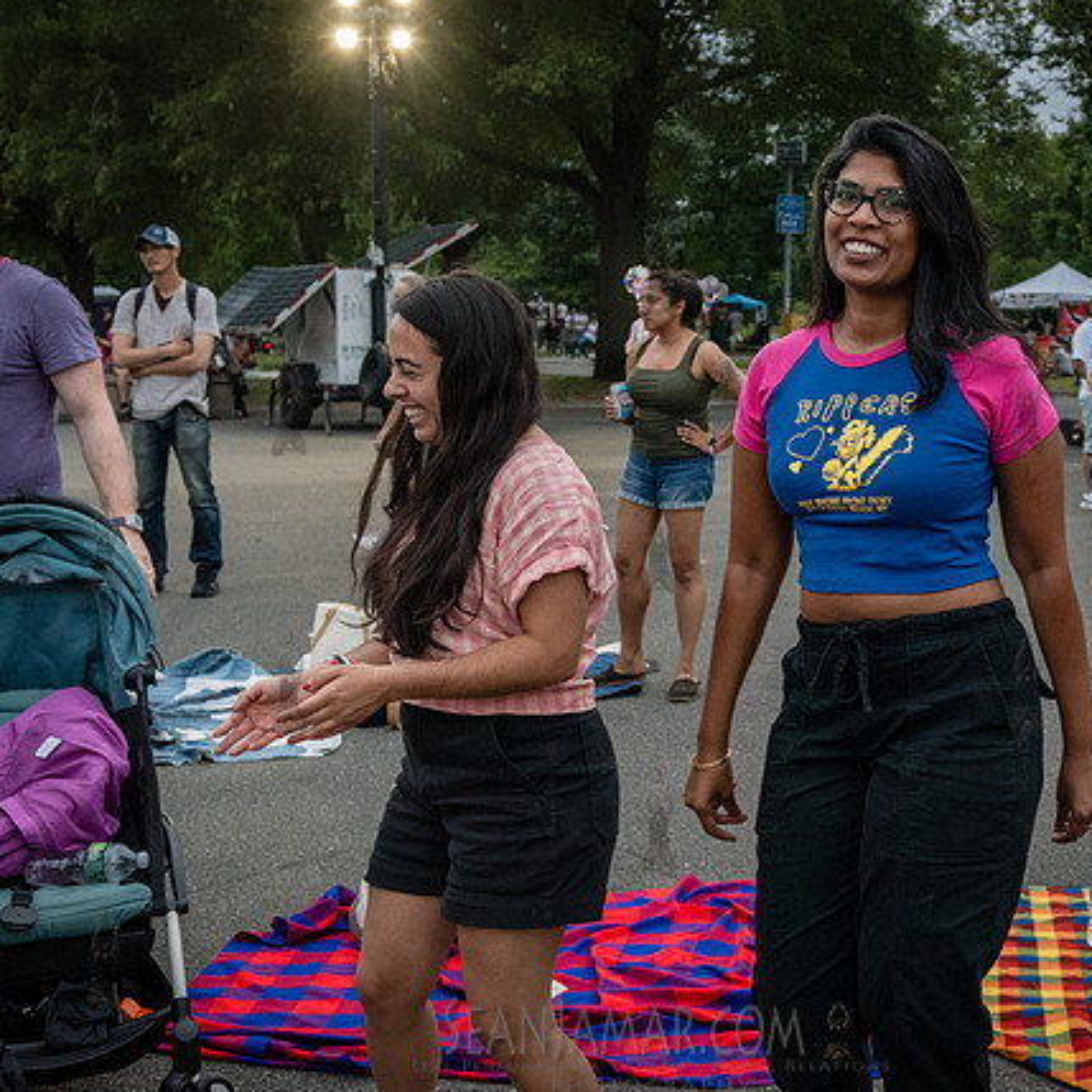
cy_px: 456
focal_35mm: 51
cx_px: 882
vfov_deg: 33.3
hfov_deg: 32.4
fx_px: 1820
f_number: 4.5
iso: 4000
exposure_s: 1/400
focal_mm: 34
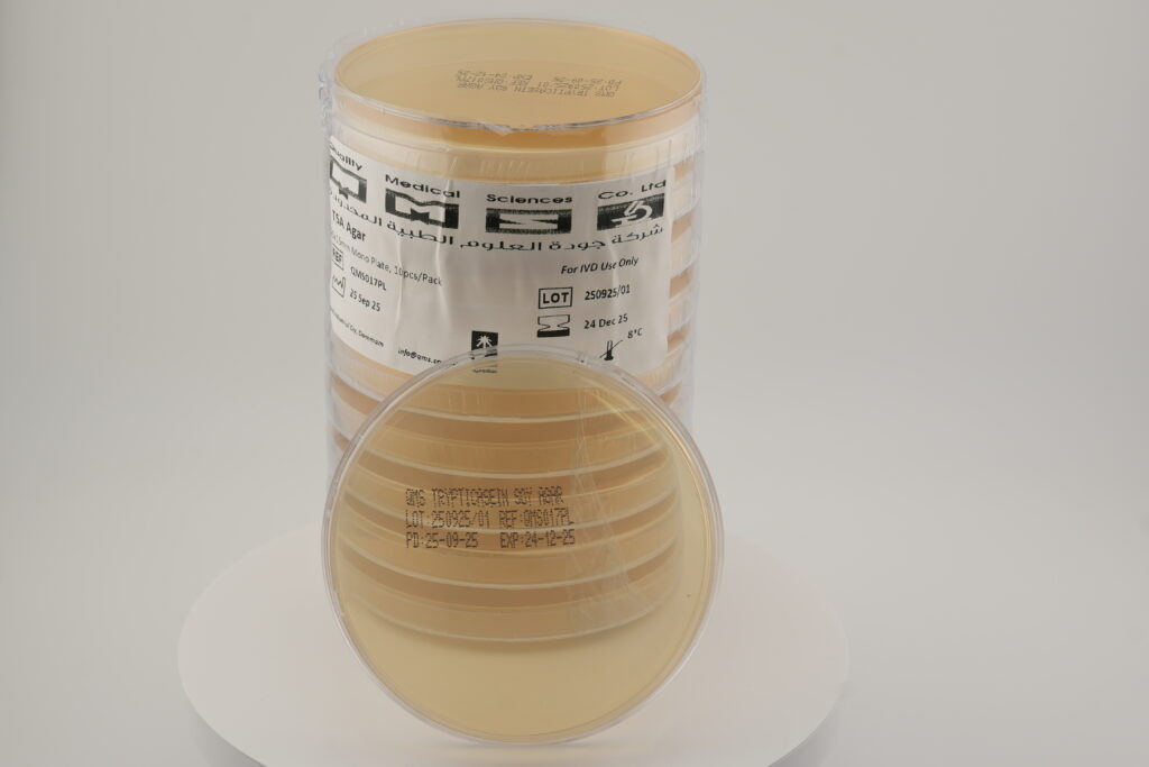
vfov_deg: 15.2
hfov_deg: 22.6
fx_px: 2873
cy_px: 384
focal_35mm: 90
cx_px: 574
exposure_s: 1/160
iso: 100
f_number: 8
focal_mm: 60
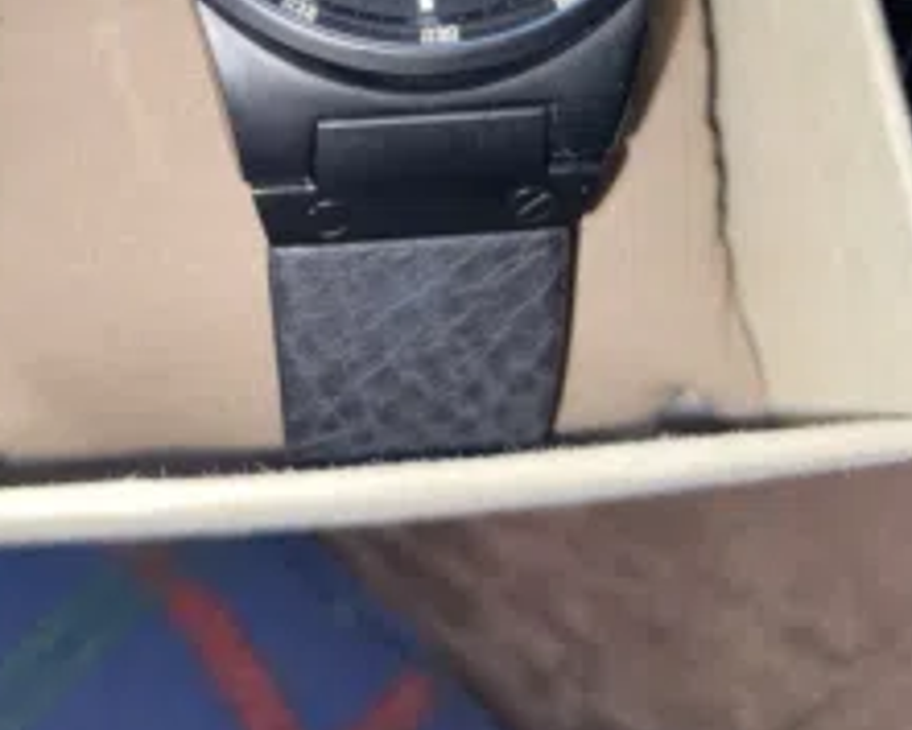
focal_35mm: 46
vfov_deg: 30.3
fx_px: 1242
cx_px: 310
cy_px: -16
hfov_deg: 39.9
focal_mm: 4.25
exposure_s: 1/52
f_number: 1.8
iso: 32
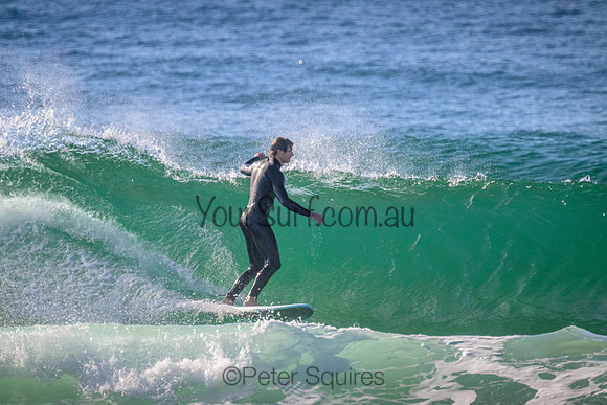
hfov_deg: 2.6
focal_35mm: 800
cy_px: 202
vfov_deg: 1.7
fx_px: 13491
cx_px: 304
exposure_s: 1/2000
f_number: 11
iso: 3200
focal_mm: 800
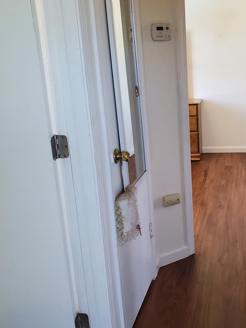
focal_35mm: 42
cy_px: 160
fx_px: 398
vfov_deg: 44.8
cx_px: 188
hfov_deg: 33.6
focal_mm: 4.3
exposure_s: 1/120
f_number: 2.4
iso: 320
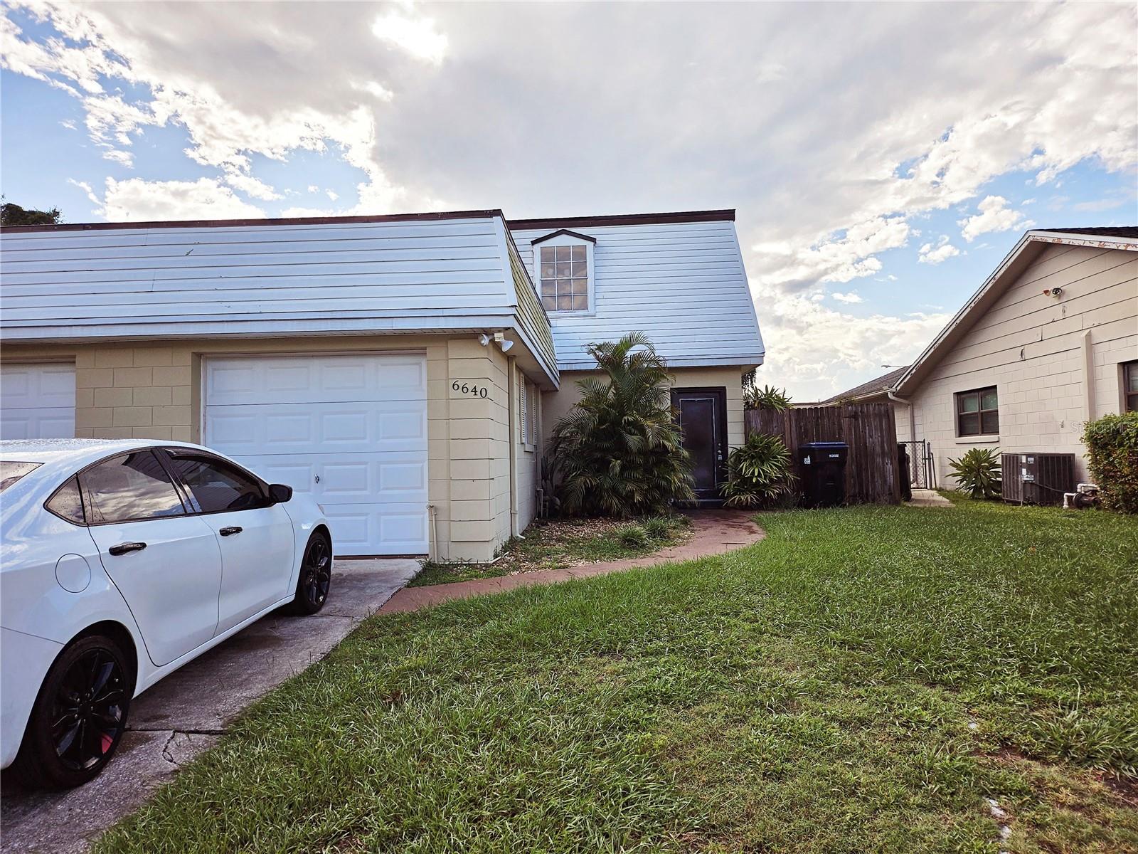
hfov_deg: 71.6
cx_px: 569
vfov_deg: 56.8
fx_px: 789
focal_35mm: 24
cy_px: 427
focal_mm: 5
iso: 50
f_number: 1.8
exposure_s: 1/3333
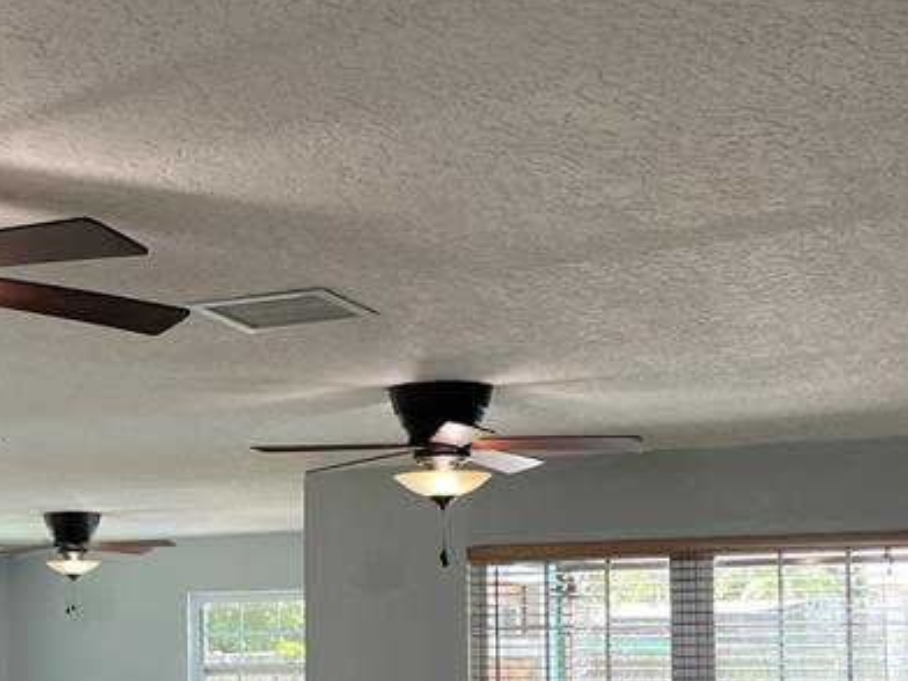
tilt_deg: +1.3
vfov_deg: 21.2
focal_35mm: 68
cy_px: 584
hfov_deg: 28.3
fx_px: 1784
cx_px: 287
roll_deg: +1.0
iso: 64
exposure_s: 1/120
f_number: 1.6
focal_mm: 5.1
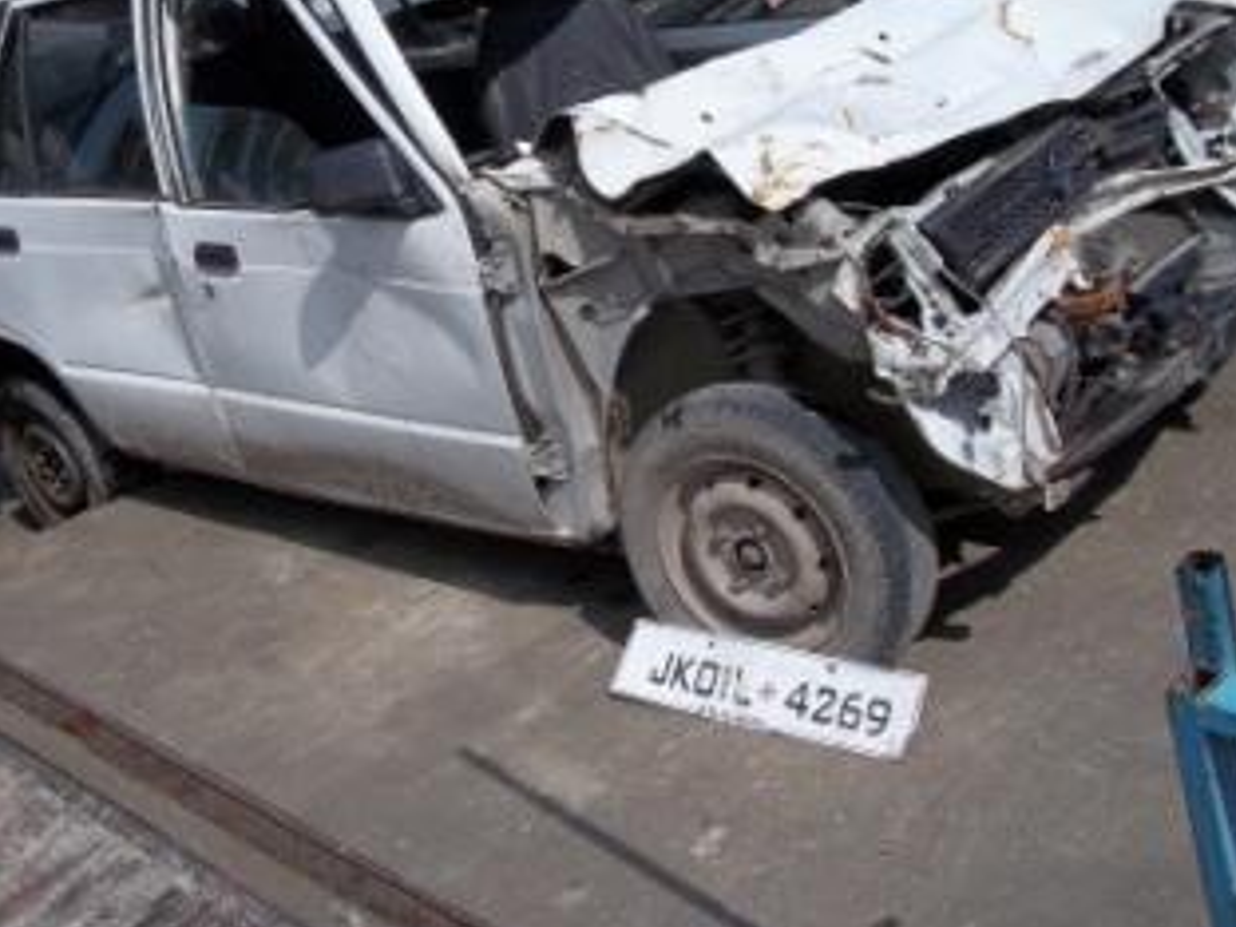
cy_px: 325
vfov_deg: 31.3
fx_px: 1642
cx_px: 436
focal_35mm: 46
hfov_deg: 40.8
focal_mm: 5.7
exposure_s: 1/1000
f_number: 5.5
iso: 80
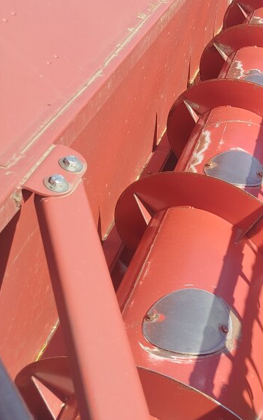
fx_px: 654
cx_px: 346
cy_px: 137
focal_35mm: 57
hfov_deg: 20.7
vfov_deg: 35.3
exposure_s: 1/682
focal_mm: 5.31
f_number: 1.7
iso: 50
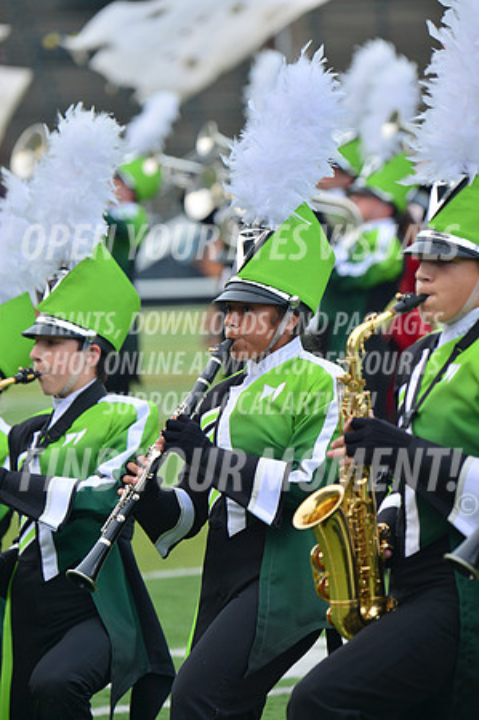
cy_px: 360
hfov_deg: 5.5
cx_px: 240
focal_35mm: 250
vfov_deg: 8.2
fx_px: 5001
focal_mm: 250
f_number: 5.6
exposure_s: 1/640
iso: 200
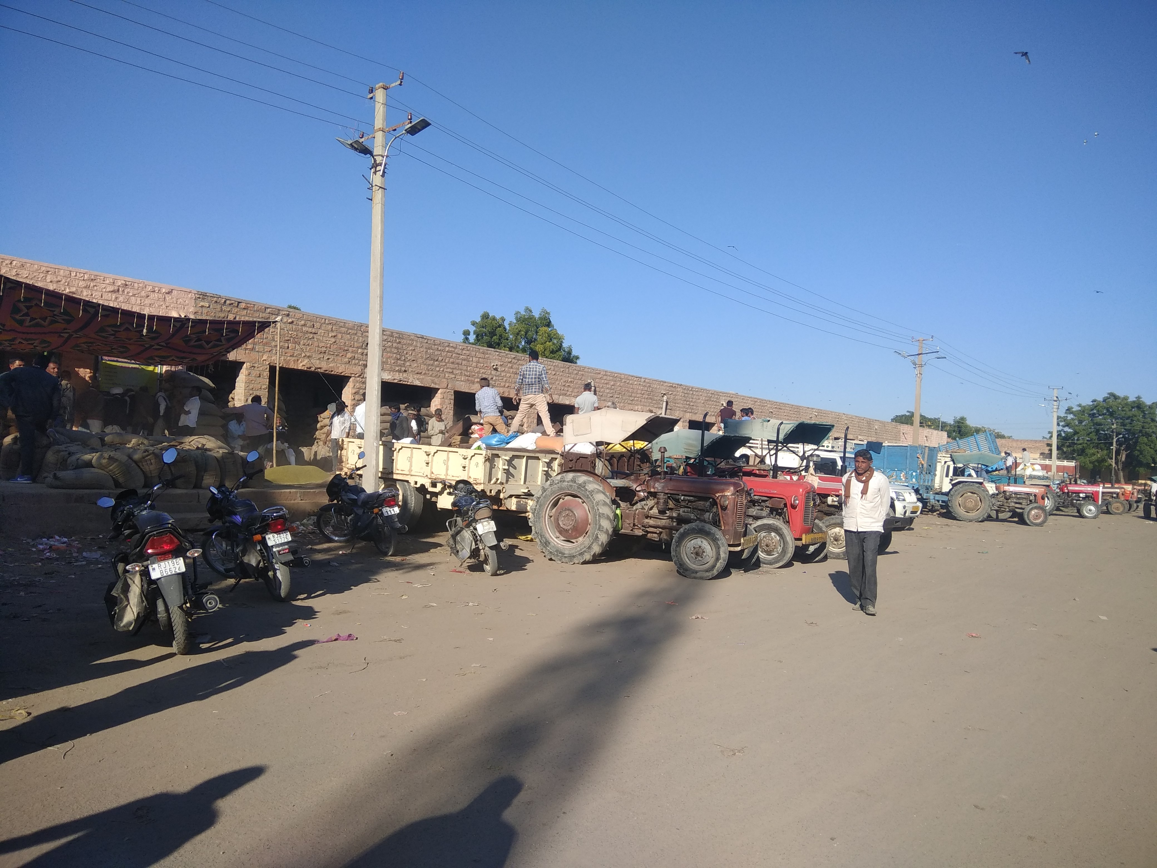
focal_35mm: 21
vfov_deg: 63.4
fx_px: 702
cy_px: 434
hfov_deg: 79.0
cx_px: 578
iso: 100
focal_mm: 3.57
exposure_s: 1/1196
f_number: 2
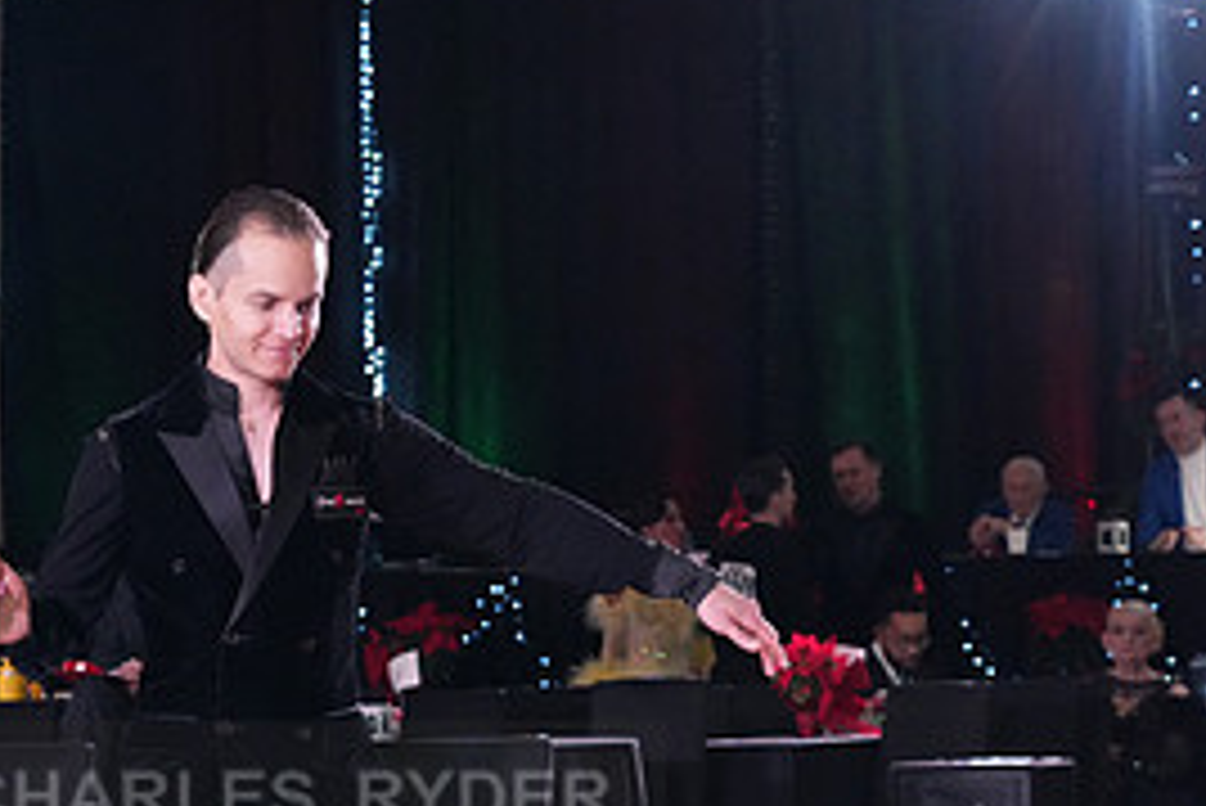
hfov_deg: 12.9
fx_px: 5296
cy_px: 840
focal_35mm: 158
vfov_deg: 8.6
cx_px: 176
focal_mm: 73
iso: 5000
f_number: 5.6
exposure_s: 1/320
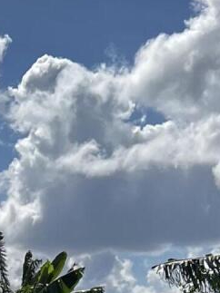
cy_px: 695
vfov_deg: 10.6
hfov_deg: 9.2
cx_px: 75
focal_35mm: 161
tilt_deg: -11.2
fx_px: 1365
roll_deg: -0.5
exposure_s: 1/4115
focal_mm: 5.7
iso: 50
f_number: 1.5
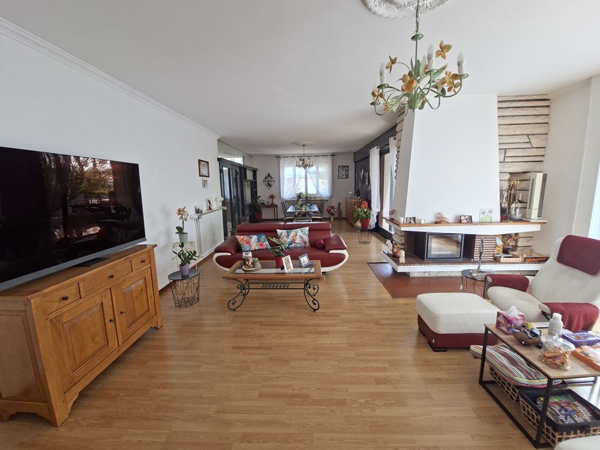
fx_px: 225
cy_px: 225
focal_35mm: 13
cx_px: 300
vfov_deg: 89.9
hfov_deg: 106.2
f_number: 2.2
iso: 64
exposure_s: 1/120
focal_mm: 1.74
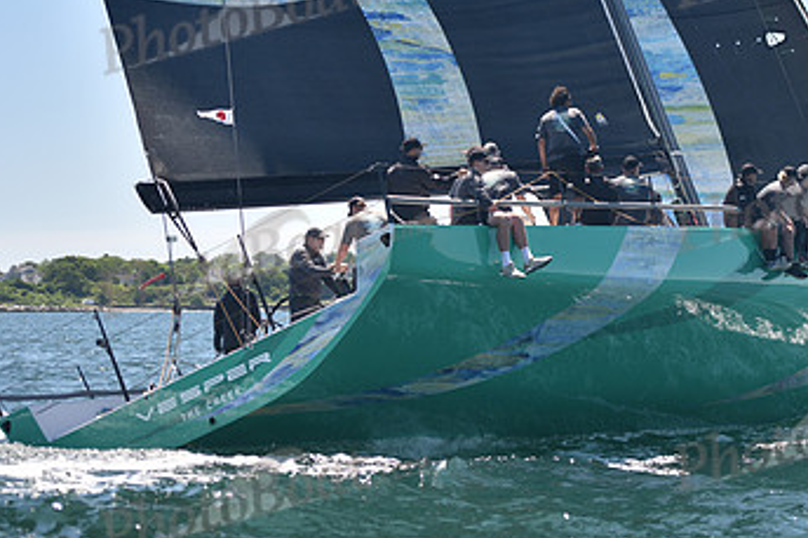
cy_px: 102
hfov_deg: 17.3
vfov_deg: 11.6
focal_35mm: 118
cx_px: 554
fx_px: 2647
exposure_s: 1/1000
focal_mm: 70
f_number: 2.8
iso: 200
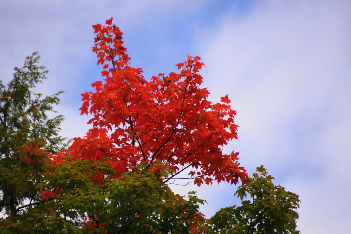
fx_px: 3656
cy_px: 117
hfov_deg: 5.5
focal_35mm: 375
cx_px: 176
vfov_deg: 3.7
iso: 250
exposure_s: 1/400
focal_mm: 250
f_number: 6.3
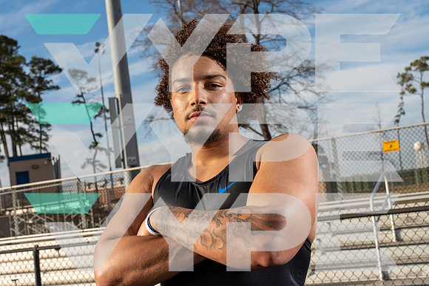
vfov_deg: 25.5
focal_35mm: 53
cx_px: 214
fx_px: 632
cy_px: 143
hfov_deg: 37.5
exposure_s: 1/250
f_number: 10
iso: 160
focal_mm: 53
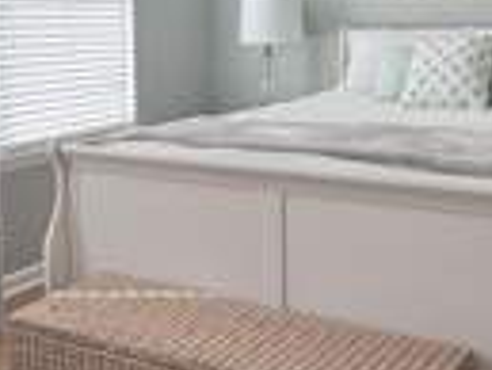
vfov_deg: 27.2
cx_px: 320
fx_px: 740
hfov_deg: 36.5
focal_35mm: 52
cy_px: 46
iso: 80
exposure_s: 1/120
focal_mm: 2.22
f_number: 2.2
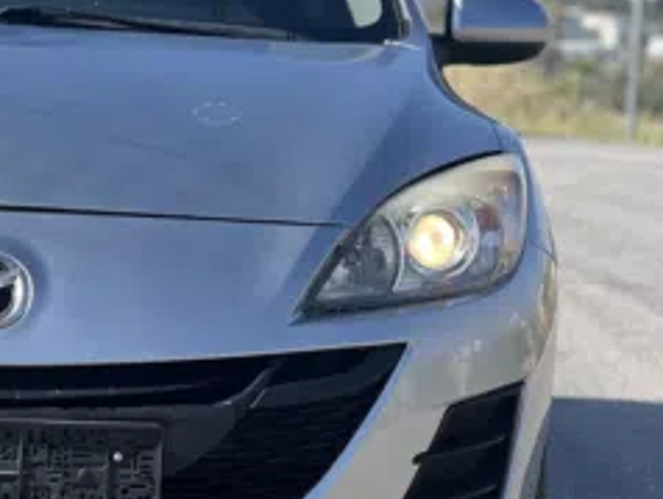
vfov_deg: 7.2
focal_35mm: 207
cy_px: 195
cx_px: 109
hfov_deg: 9.5
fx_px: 3969
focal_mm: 9
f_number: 2.8
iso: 32
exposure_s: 1/459
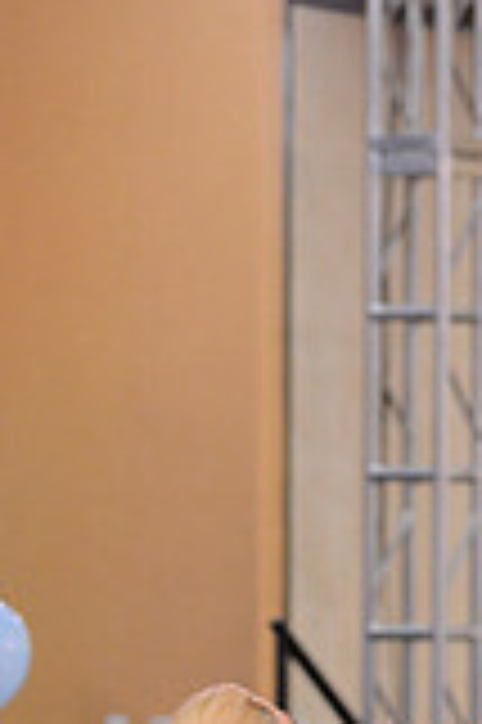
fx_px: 7124
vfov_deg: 5.7
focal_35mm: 354
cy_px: 1192
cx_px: 583
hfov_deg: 3.9
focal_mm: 98
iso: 2500
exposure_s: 1/250
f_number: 2.8
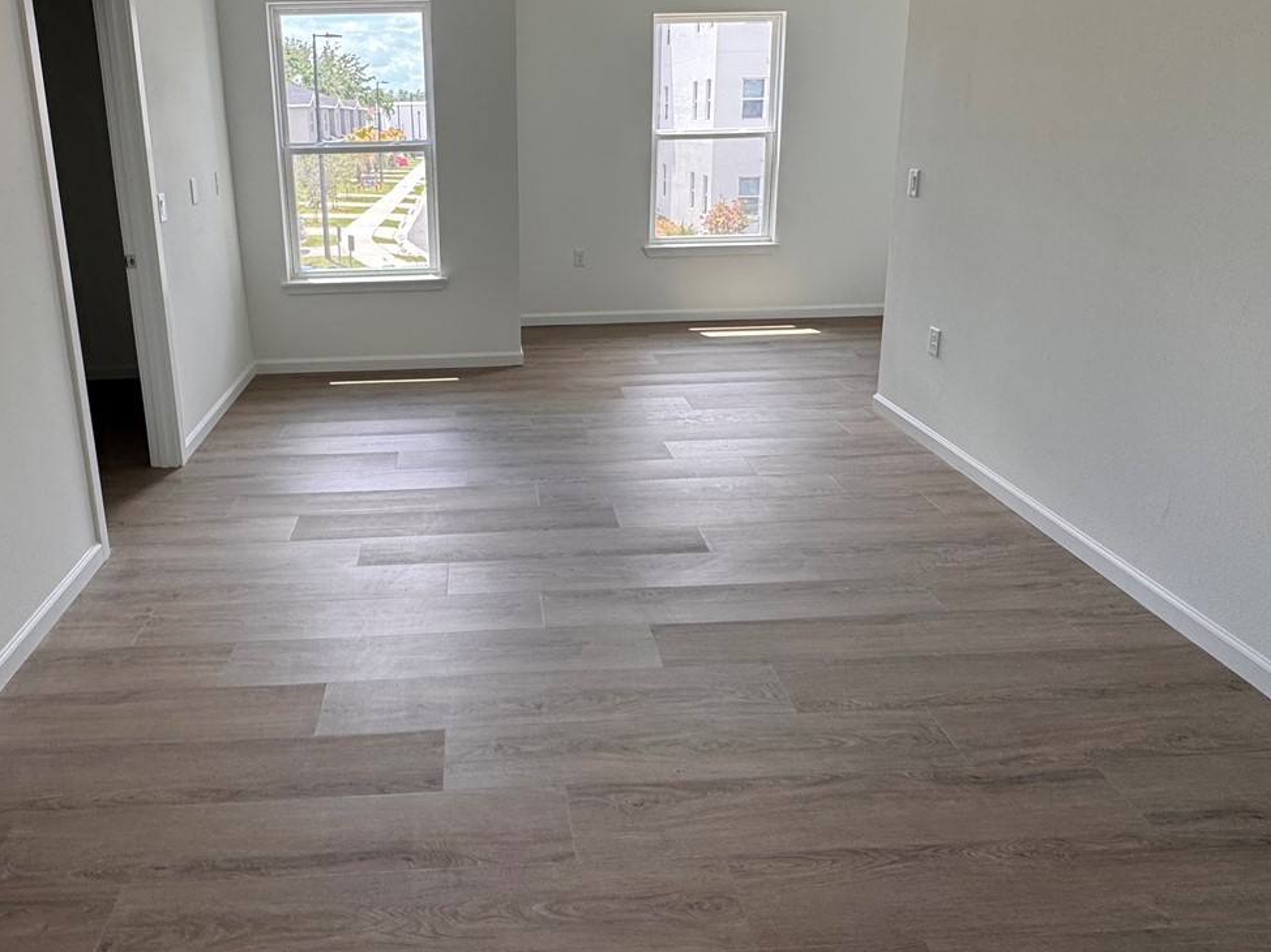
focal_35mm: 23
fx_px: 844
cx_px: 498
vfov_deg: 57.6
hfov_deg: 73.0
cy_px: 318
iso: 40
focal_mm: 2.22
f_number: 2.2
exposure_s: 1/135
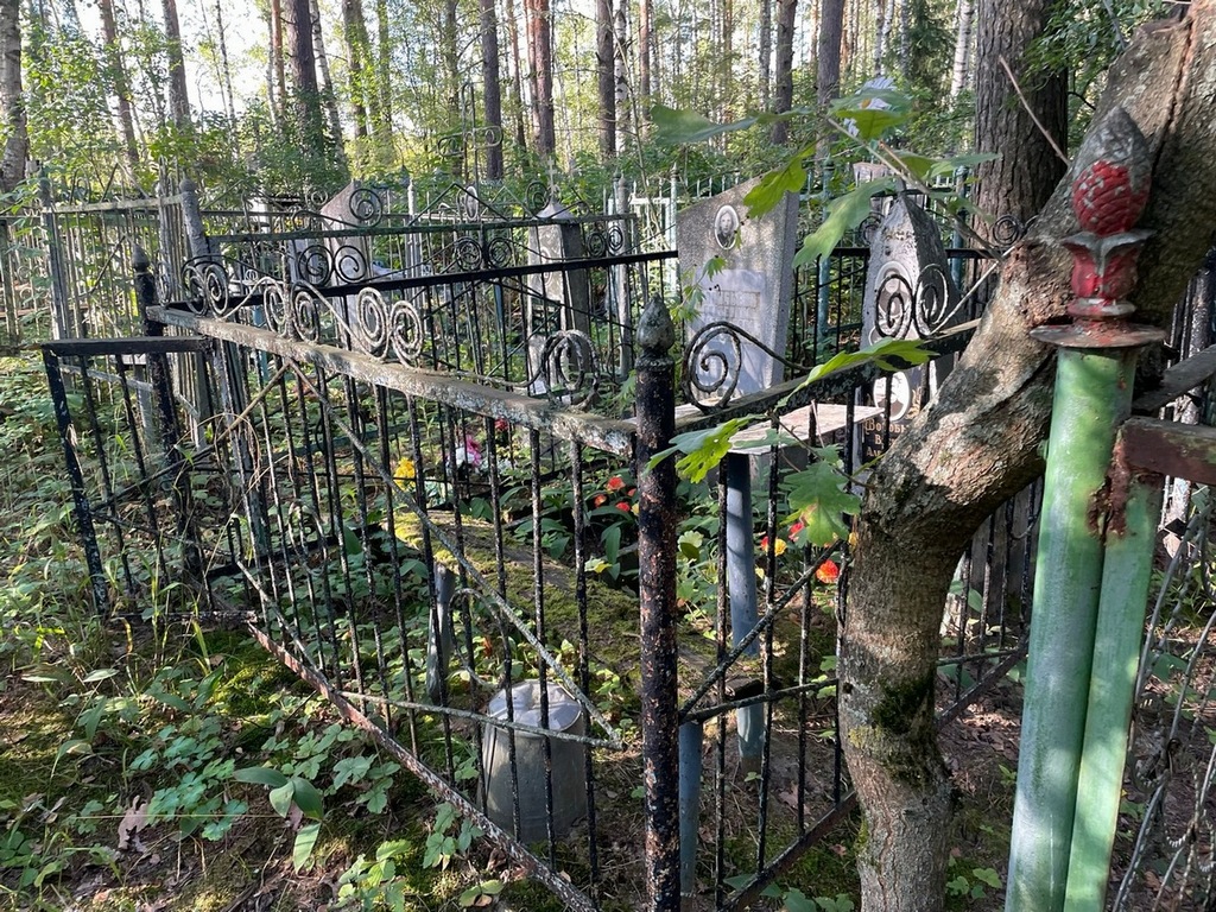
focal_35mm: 26
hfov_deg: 67.3
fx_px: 913
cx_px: 608
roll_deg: +3.0
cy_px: 456
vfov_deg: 53.1
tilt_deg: -8.8
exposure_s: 1/121
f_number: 1.6
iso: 100
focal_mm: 4.2
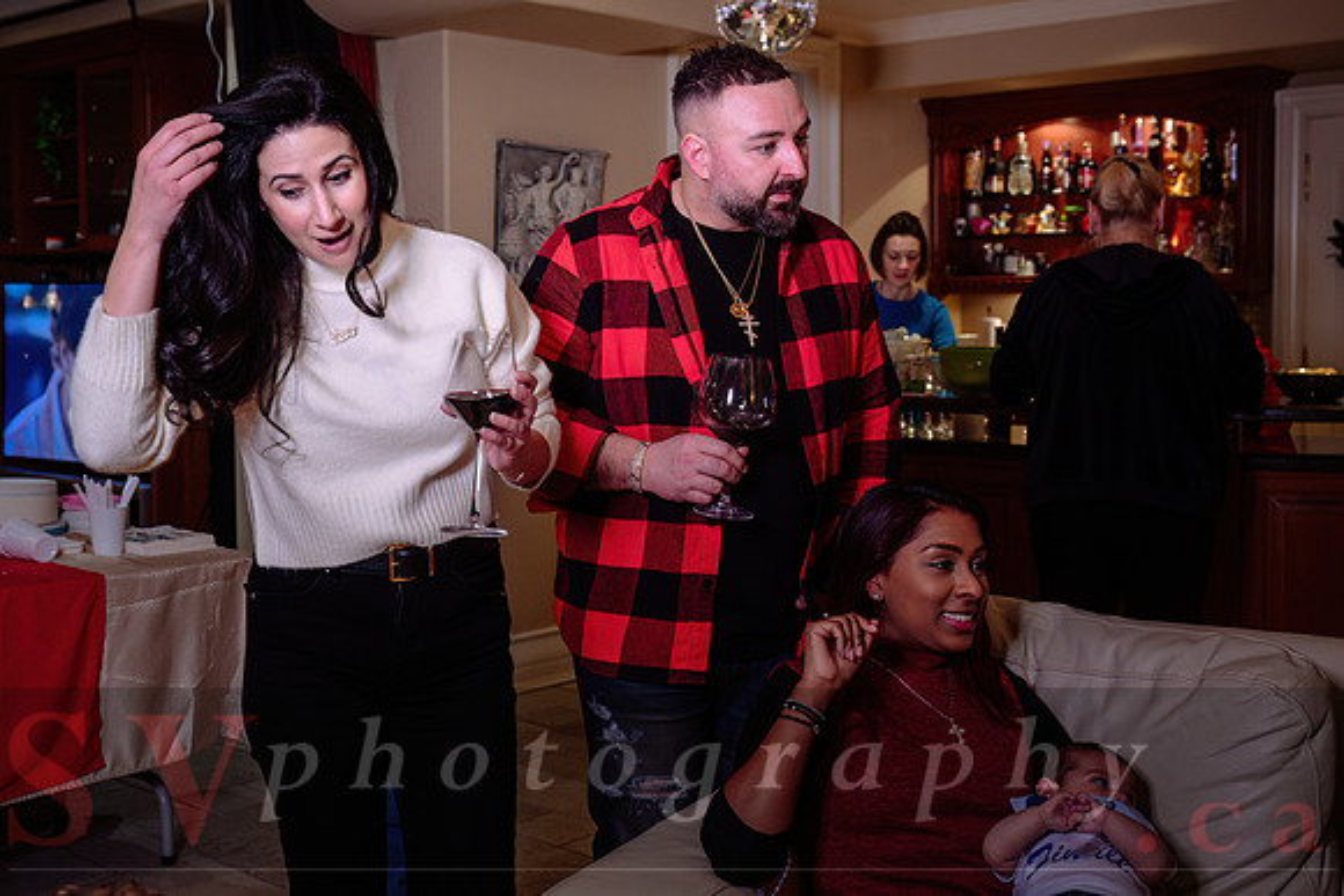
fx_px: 1619
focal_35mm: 43
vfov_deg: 30.9
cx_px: 616
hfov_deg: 45.0
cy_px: 385
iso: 500
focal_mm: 38
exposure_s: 1/50
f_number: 4.5
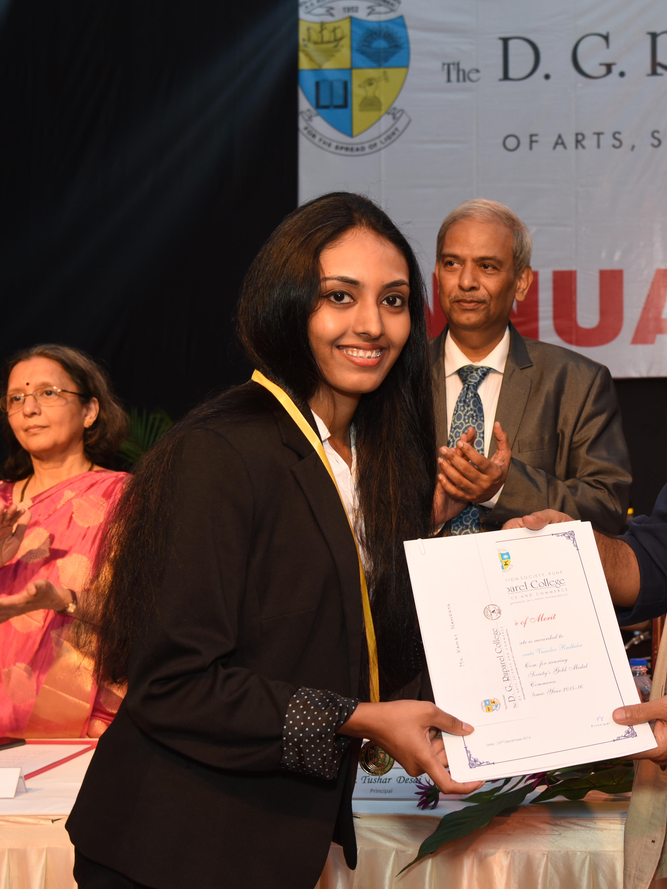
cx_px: 539
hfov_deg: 24.0
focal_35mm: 60
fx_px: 1542
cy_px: 447
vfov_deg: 32.2
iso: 640
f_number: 5.6
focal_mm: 40
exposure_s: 1/125
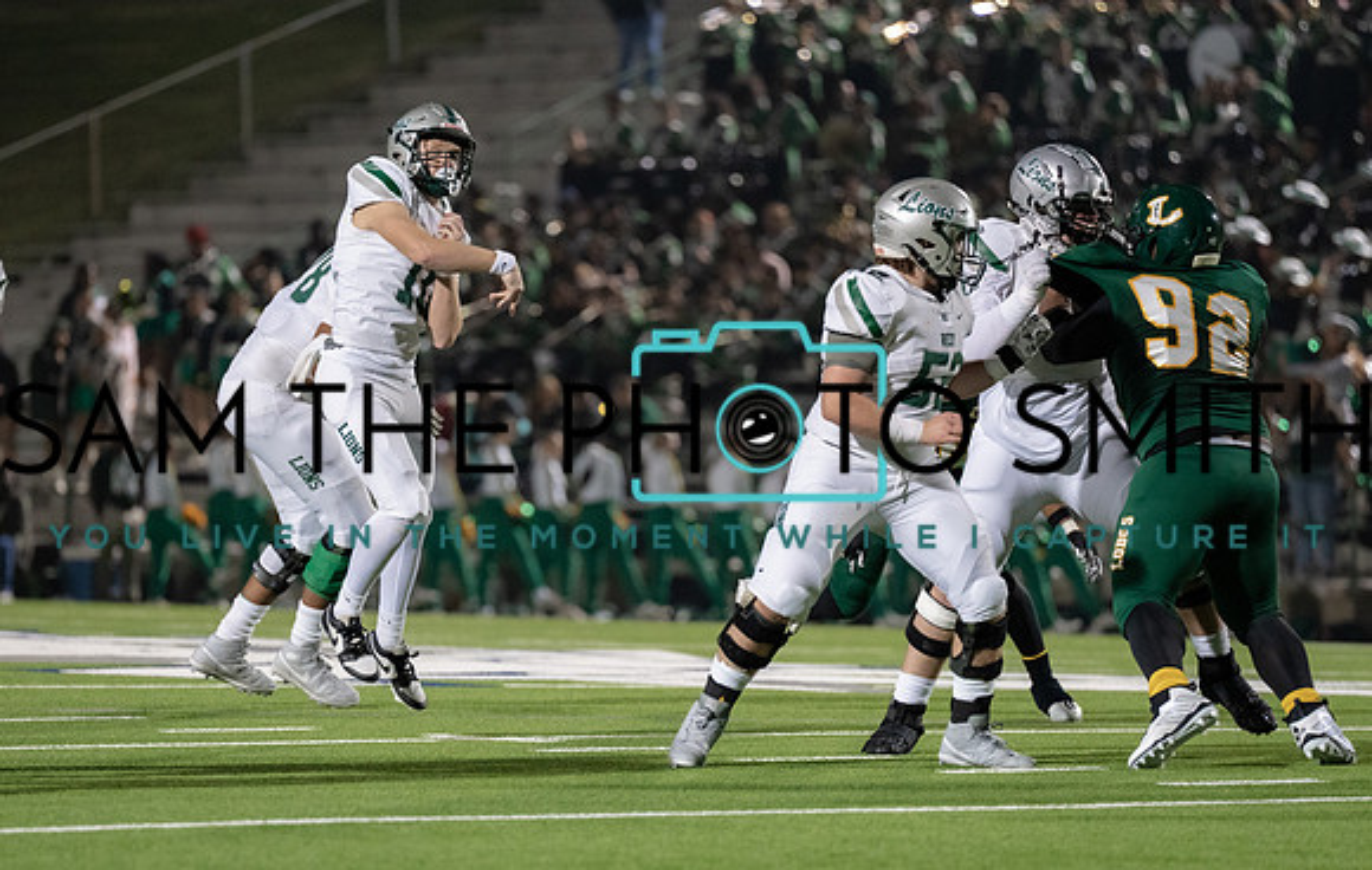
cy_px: 548
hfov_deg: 7.4
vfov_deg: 4.7
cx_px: 578
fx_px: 10614
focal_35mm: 283
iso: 3200
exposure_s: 1/1250
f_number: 2.8
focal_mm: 200
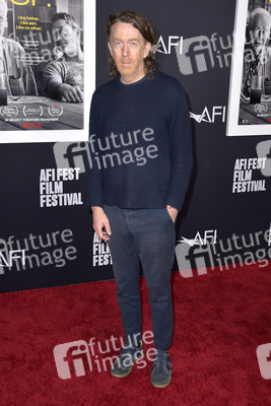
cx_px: 136
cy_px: 203
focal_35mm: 40
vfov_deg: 48.4
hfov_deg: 33.4
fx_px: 451
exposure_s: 1/200
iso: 640
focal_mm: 40
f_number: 6.3
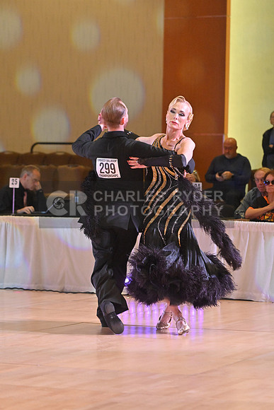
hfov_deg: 9.5
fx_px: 1654
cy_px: 205
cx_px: 137
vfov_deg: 14.2
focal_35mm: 145
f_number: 5
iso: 5000
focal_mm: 145
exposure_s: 1/400
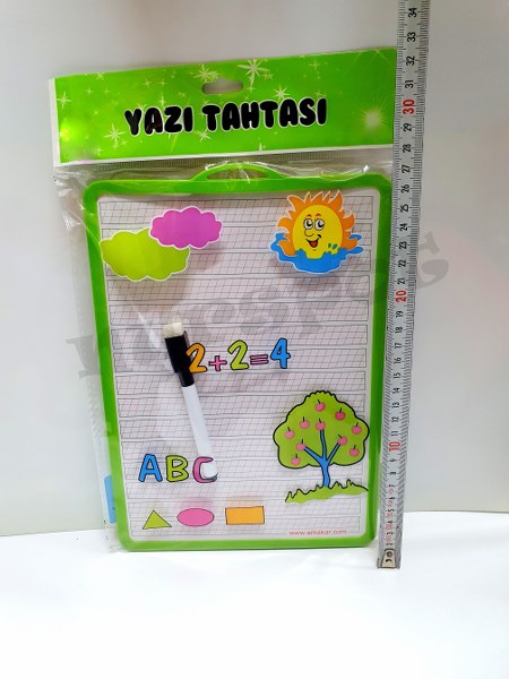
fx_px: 510
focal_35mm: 26
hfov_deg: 53.1
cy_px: 340
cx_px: 254
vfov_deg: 67.3
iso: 320
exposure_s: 1/50
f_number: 2.4
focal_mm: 4.32
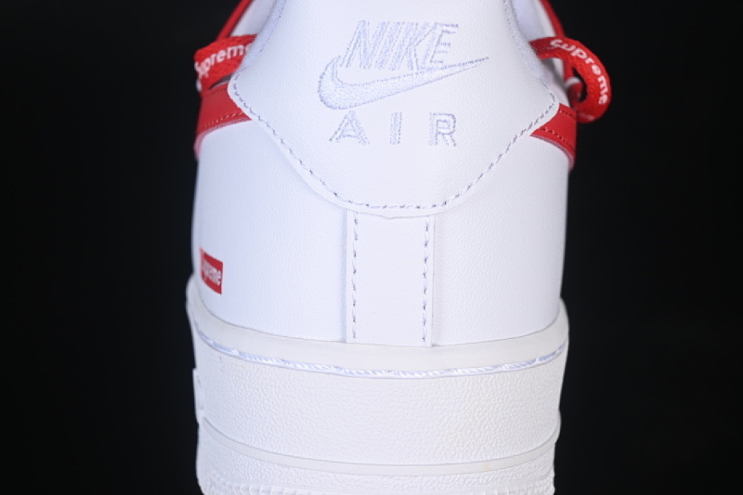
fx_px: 1548
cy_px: 248
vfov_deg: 18.2
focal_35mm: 75
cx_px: 372
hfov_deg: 27.0
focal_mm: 50
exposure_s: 1/100
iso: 160
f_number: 7.1
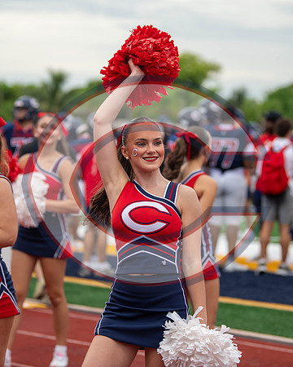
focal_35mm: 154
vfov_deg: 12.5
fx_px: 1674
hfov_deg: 10.0
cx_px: 128
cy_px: 166
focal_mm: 100
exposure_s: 1/1000
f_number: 2.8
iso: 640
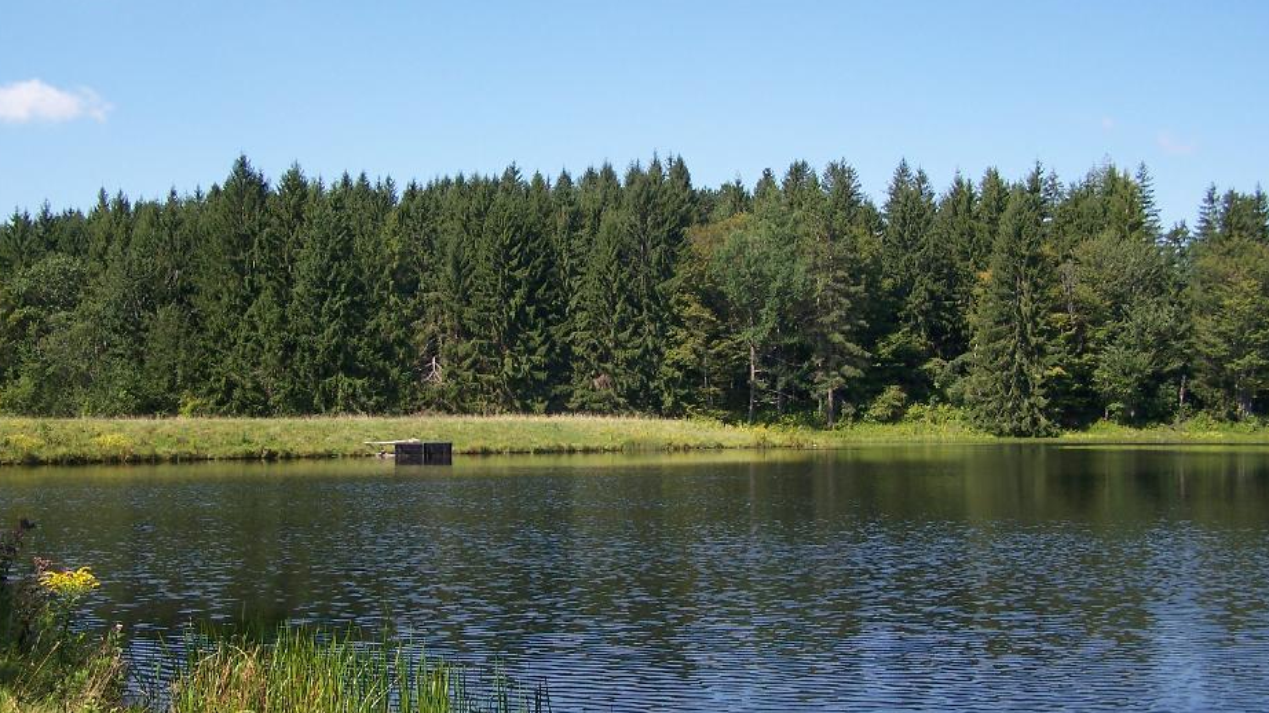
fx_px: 1547
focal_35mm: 46
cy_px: 388
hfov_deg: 44.5
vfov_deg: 25.9
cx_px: 574
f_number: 2.8
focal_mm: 6.3
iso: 80
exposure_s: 1/800
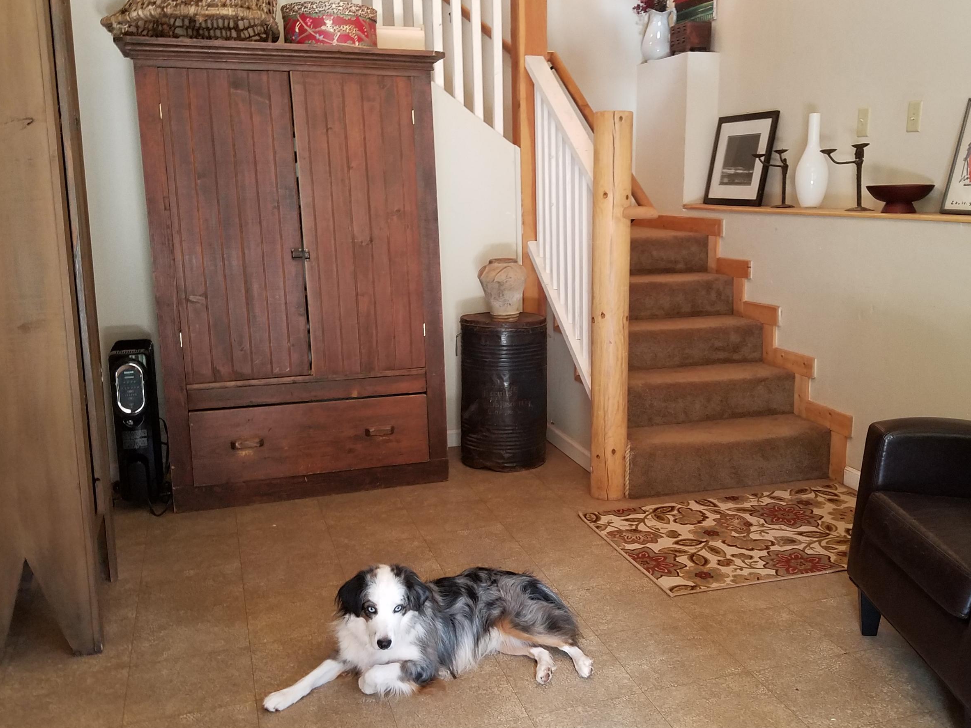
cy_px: 328
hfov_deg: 55.1
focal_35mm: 33
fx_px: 926
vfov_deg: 42.9
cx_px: 568
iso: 160
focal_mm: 4.2
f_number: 1.7
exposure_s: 1/24
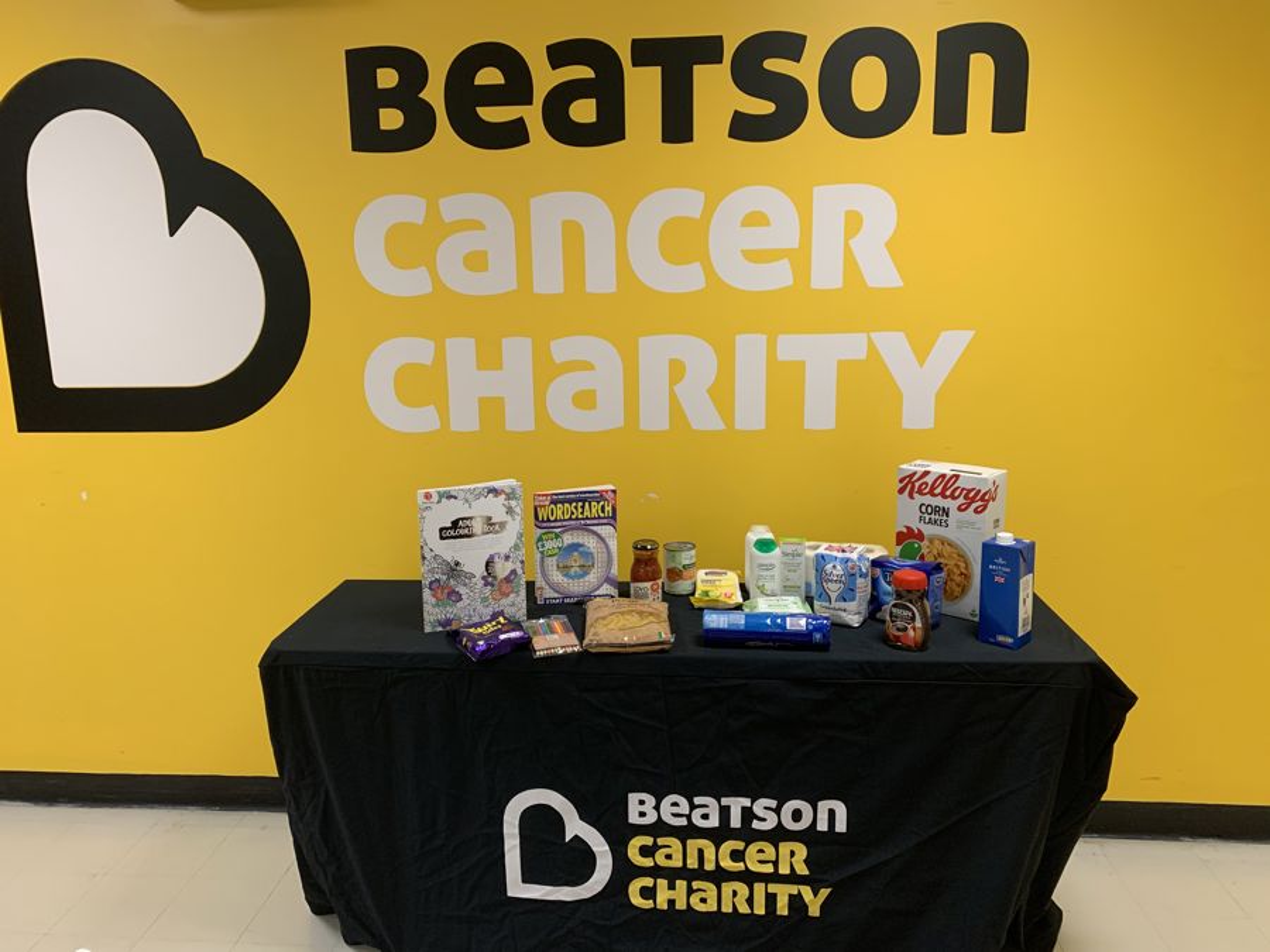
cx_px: 635
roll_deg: +1.3
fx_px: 954
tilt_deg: -12.8
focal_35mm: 26
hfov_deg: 67.3
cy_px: 476
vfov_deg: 53.1
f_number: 1.8
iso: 100
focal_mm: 4.25
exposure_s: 1/50
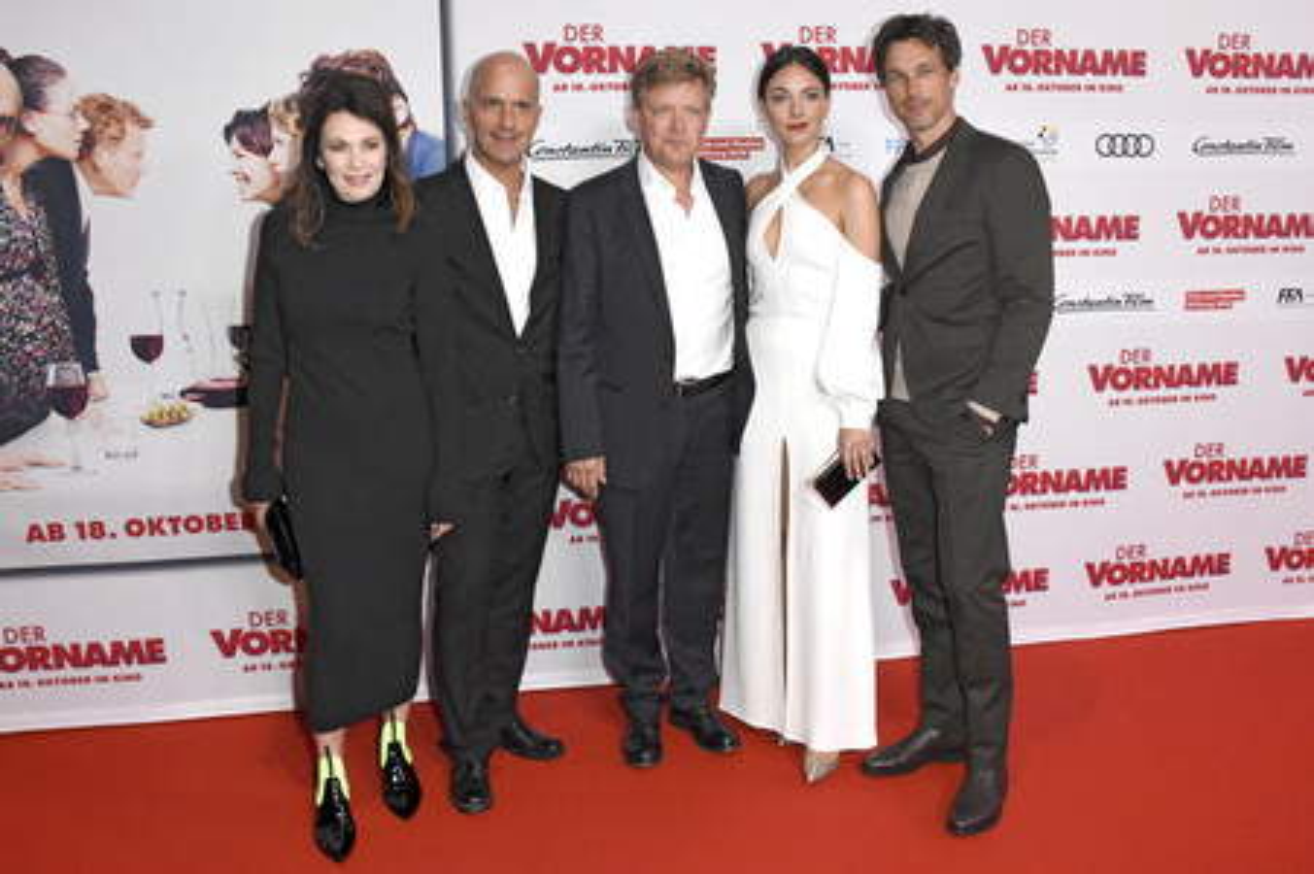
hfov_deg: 62.0
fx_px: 1094
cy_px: 437
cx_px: 657
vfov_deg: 43.5
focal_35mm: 30
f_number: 6.3
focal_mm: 20
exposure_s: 1/160
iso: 3200
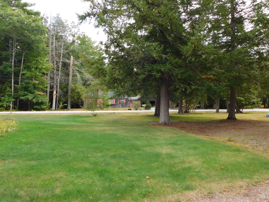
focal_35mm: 30
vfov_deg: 46.8
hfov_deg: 60.0
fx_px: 233
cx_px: 134
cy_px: 101
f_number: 3.2
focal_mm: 5.3
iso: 125
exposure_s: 1/200
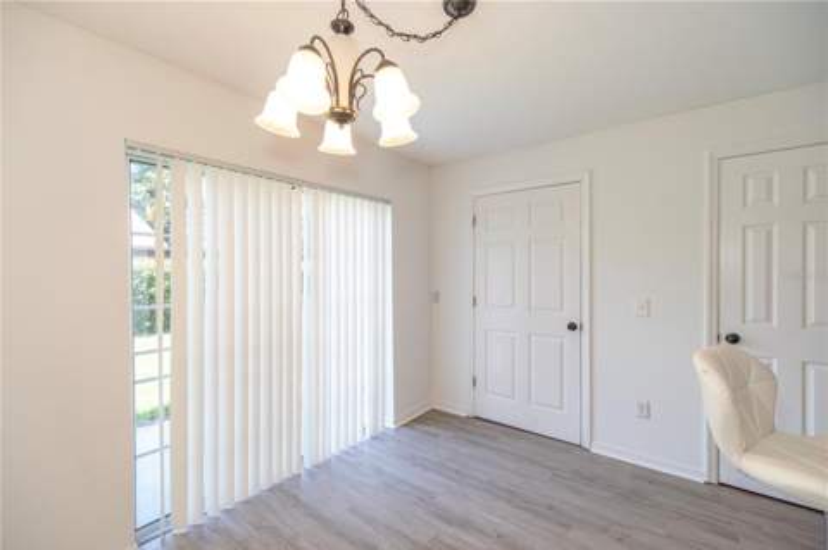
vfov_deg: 77.2
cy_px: 275
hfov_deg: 100.4
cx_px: 414
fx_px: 345
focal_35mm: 15
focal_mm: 15
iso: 200
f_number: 8
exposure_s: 1/20
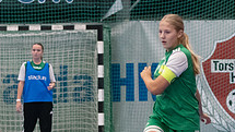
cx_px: 175
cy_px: 130
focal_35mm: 308
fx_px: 1919
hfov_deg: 7.0
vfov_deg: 3.9
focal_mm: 70
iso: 4000
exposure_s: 1/640
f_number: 3.2
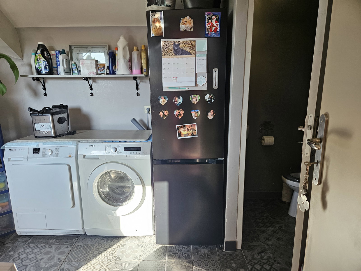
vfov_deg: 58.9
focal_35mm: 23
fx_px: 240
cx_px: 180
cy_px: 136
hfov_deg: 73.9
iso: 160
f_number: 1.8
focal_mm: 5.4
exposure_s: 1/180
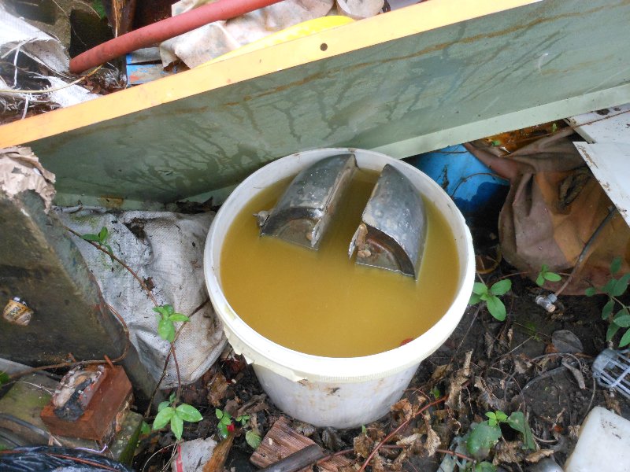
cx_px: 315
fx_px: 510
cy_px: 236
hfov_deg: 63.4
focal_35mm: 28
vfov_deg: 49.7
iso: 400
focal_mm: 5
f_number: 3.7
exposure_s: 1/100
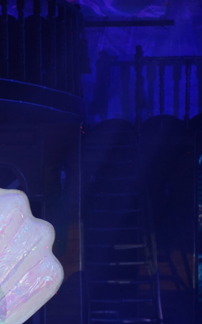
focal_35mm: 194
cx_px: -87
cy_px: 261
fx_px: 1708
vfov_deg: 10.8
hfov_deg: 6.7
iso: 1000
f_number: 2.8
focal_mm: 75
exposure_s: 1/800
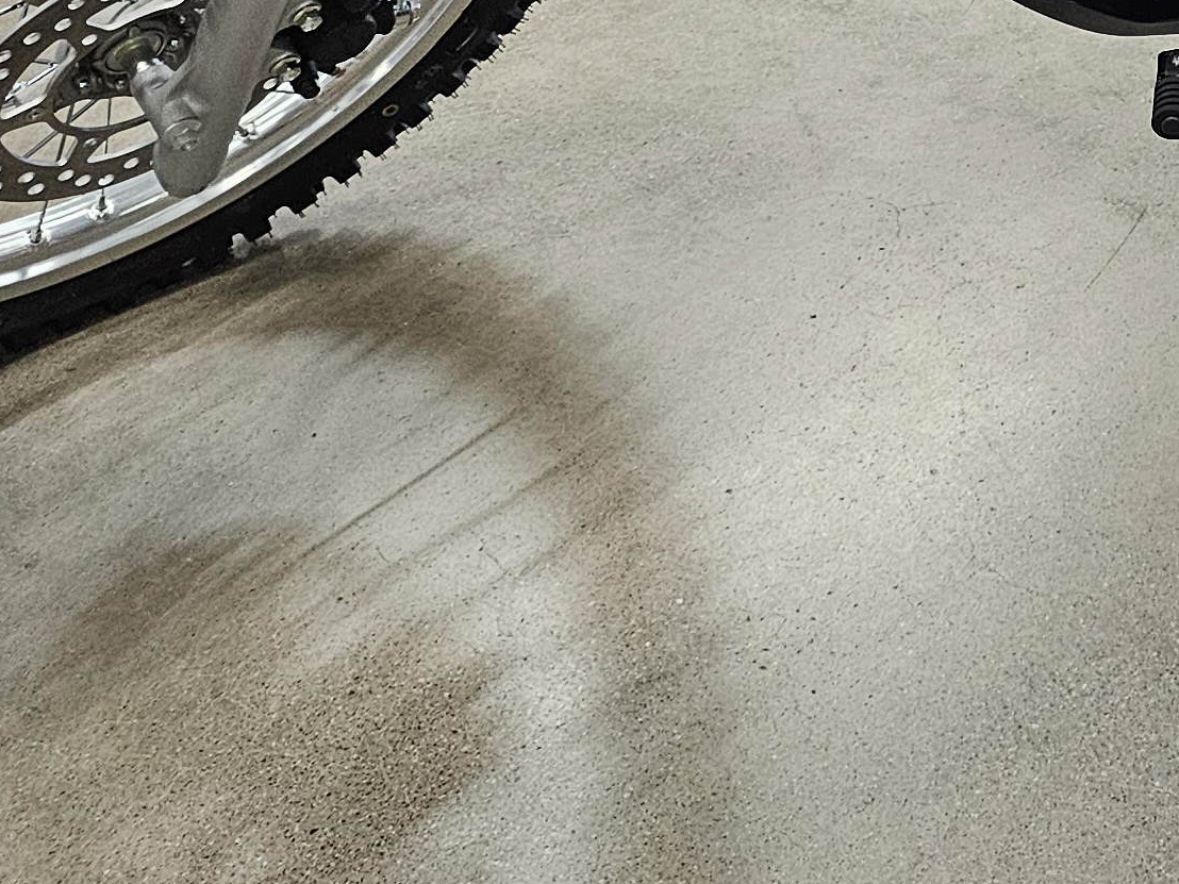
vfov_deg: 16.3
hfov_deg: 22.3
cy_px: -410
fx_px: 2827
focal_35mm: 83
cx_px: 1272
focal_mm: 6.3
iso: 500
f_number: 1.7
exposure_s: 1/120
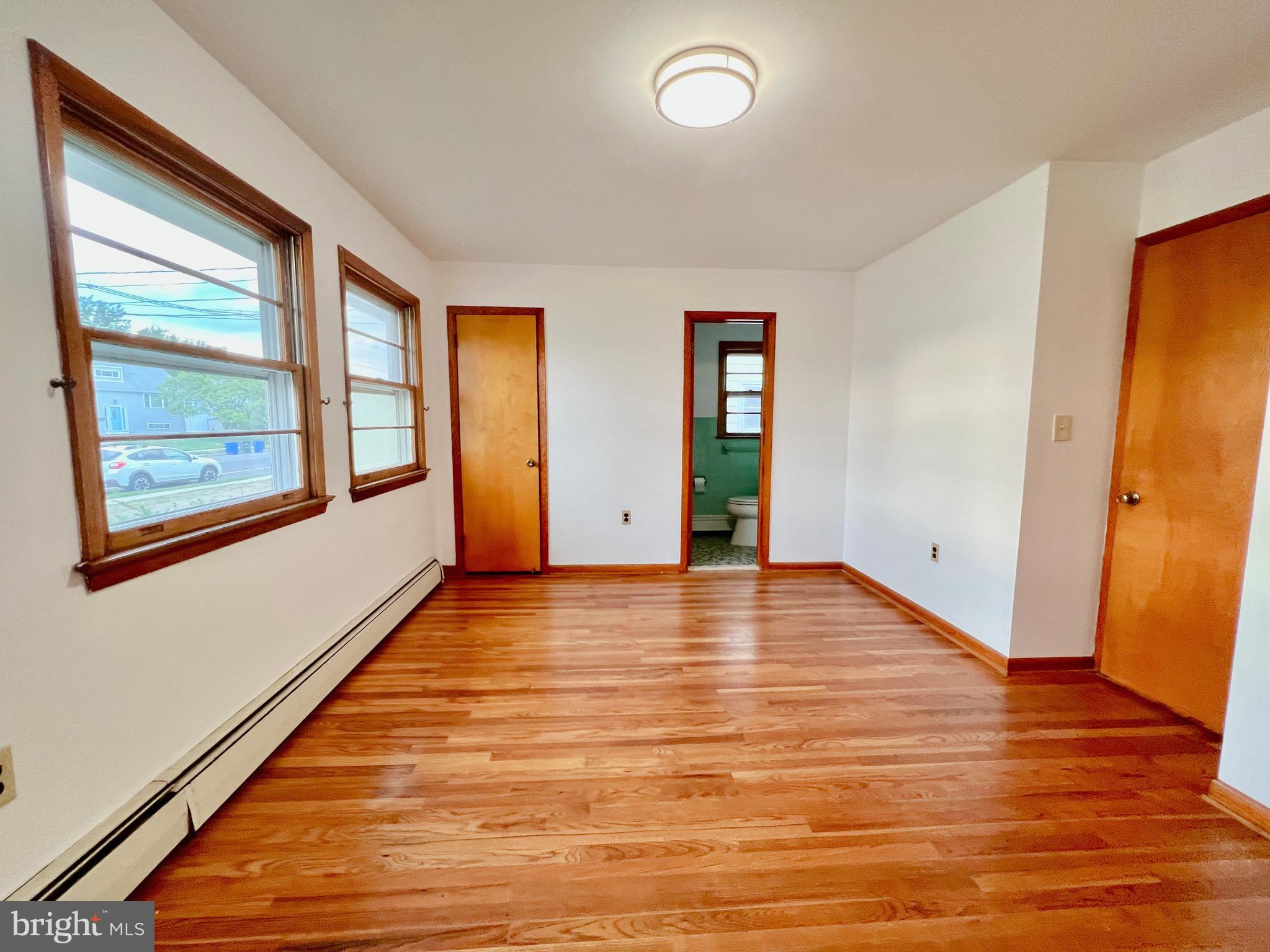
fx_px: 477
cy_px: 476
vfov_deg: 89.9
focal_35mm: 13
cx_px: 635
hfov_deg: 106.2
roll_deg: -0.6
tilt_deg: -5.7
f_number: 1.8
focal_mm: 1.57
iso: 250
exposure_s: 1/120
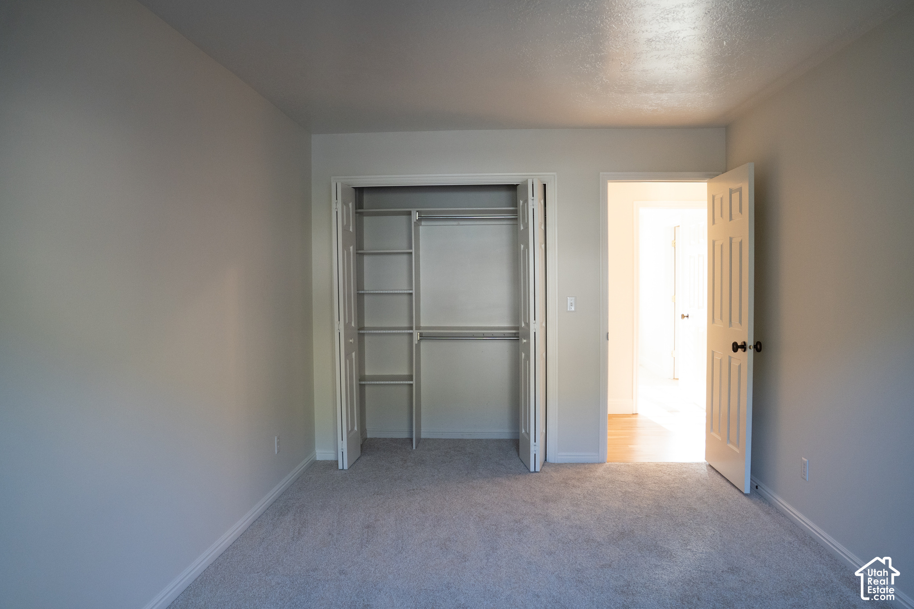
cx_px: 457
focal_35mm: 25
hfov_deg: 72.0
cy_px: 304
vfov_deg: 51.7
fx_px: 629
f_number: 3.5
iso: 1600
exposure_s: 1/160
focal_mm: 24
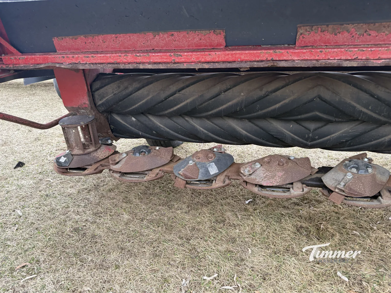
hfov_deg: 71.6
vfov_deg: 56.8
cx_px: 196
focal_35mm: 24
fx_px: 271
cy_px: 146
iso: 200
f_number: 1.78
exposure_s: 1/121
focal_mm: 6.76
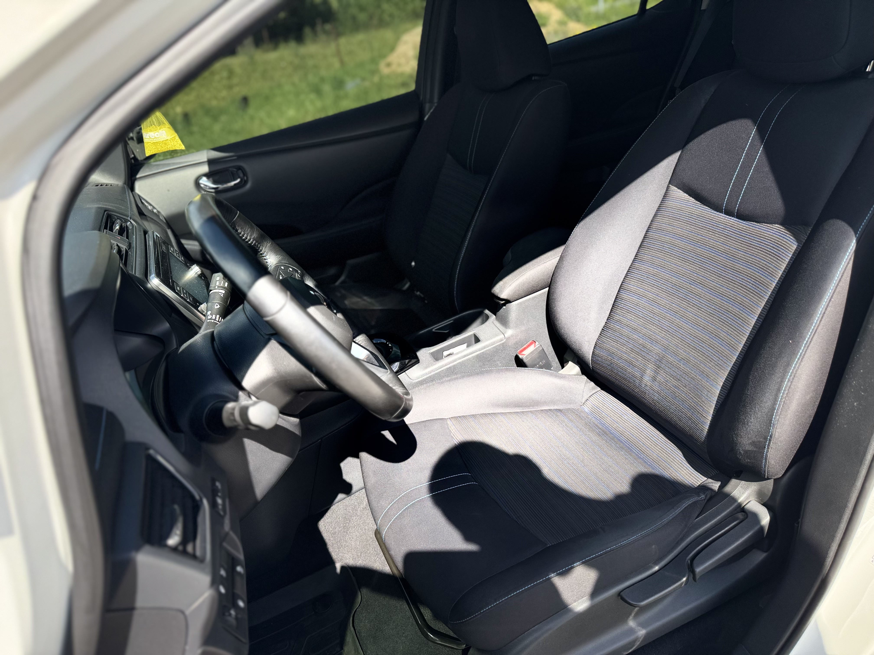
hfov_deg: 71.6
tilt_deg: -28.4
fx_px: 606
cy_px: 328
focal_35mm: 24
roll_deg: +10.6
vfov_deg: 56.8
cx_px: 437
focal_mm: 6.76
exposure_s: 1/1597
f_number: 1.78
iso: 80
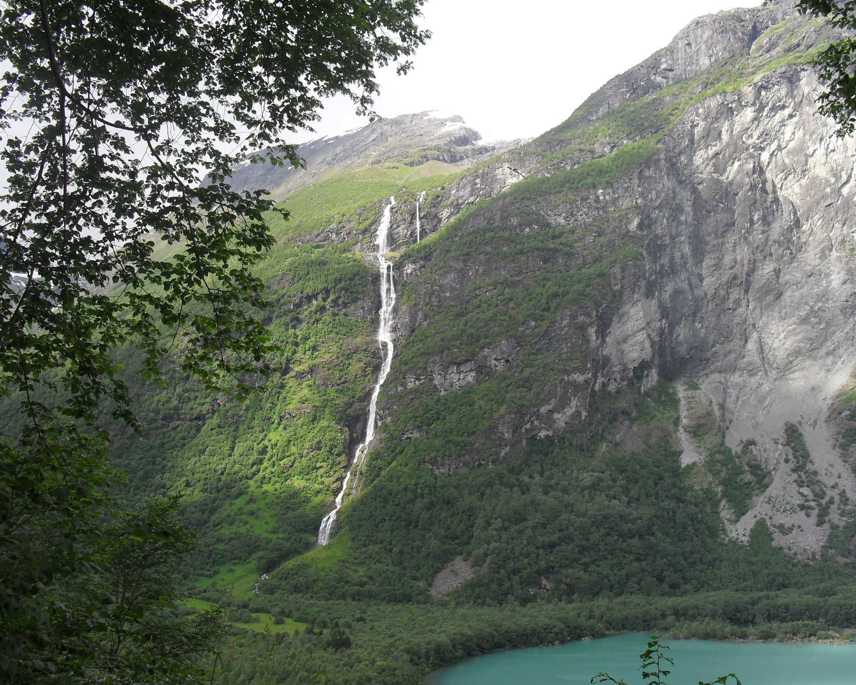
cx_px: 432
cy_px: 340
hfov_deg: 49.1
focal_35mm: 37
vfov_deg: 40.1
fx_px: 937
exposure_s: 1/500
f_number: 3.2
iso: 100
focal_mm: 6.3
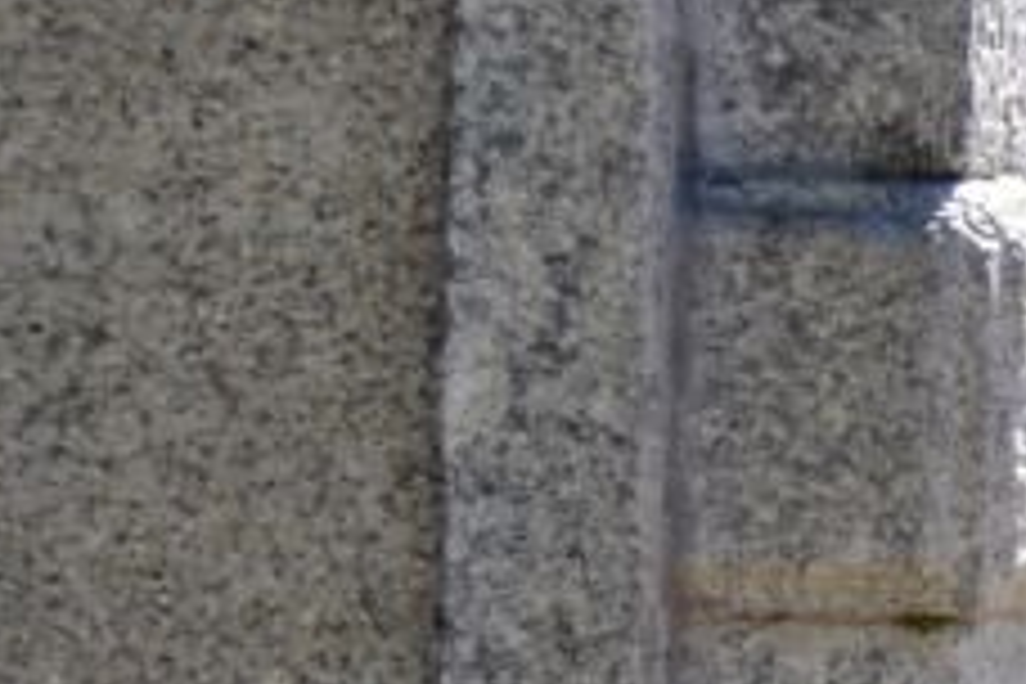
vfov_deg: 3.1
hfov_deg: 4.5
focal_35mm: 441
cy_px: 288
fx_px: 12568
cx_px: 3260
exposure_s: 1/160
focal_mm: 42
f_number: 6.3
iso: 100
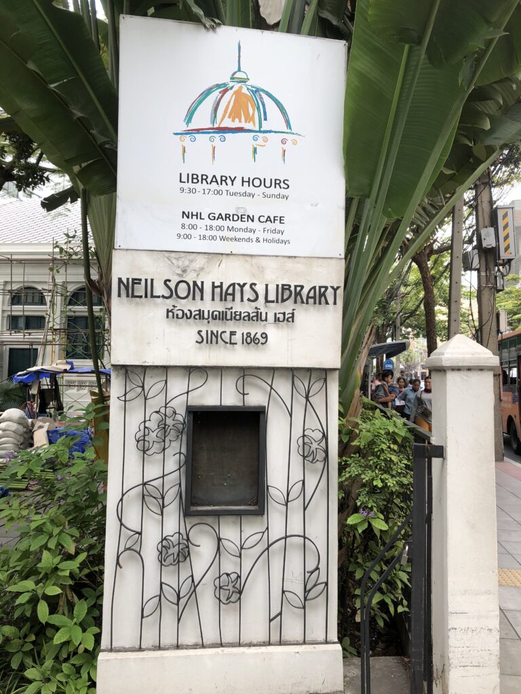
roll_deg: -1.0
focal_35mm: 29
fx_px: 582
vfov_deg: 61.7
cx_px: 260
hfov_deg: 48.2
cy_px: 347
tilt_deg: +3.4
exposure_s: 1/204
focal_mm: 3.99
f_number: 1.8
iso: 20
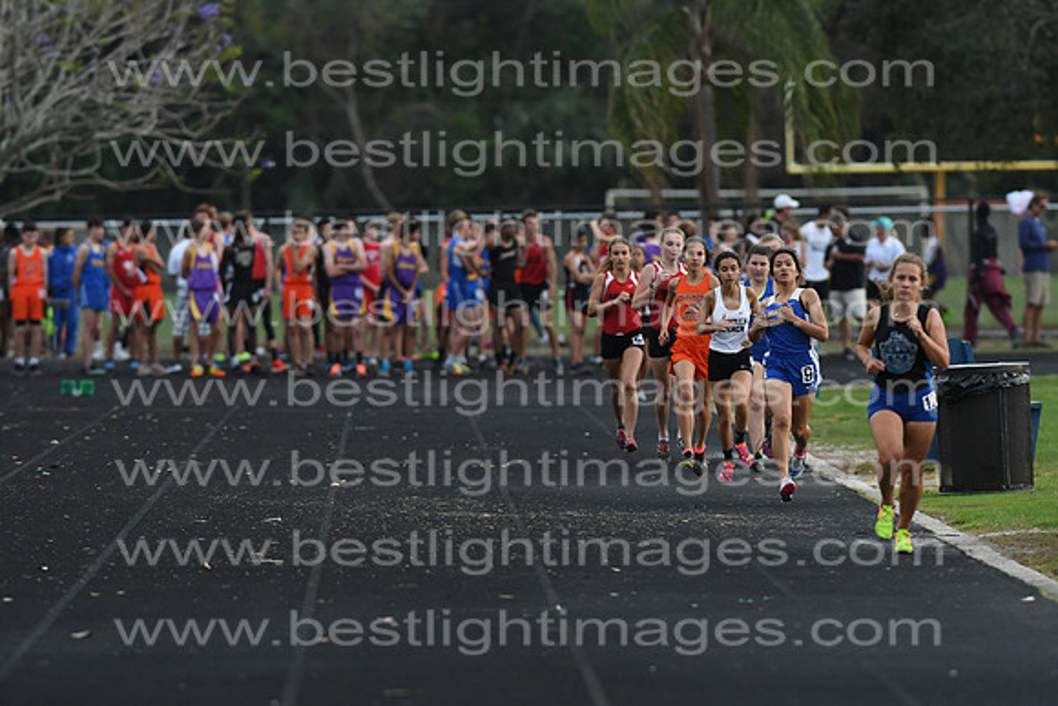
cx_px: 529
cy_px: 353
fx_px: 13227
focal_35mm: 450
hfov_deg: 4.6
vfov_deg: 3.1
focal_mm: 300
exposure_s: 1/1250
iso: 1250
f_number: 4
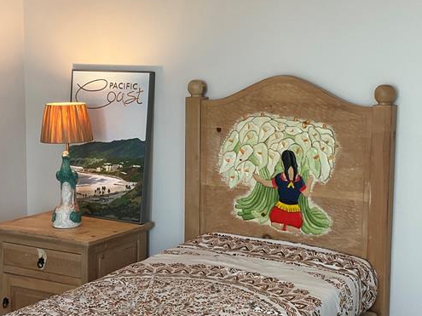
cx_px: 240
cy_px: 152
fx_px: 731
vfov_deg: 24.4
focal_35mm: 60
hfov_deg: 32.1
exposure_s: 1/60
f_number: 1.8
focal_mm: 3
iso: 50
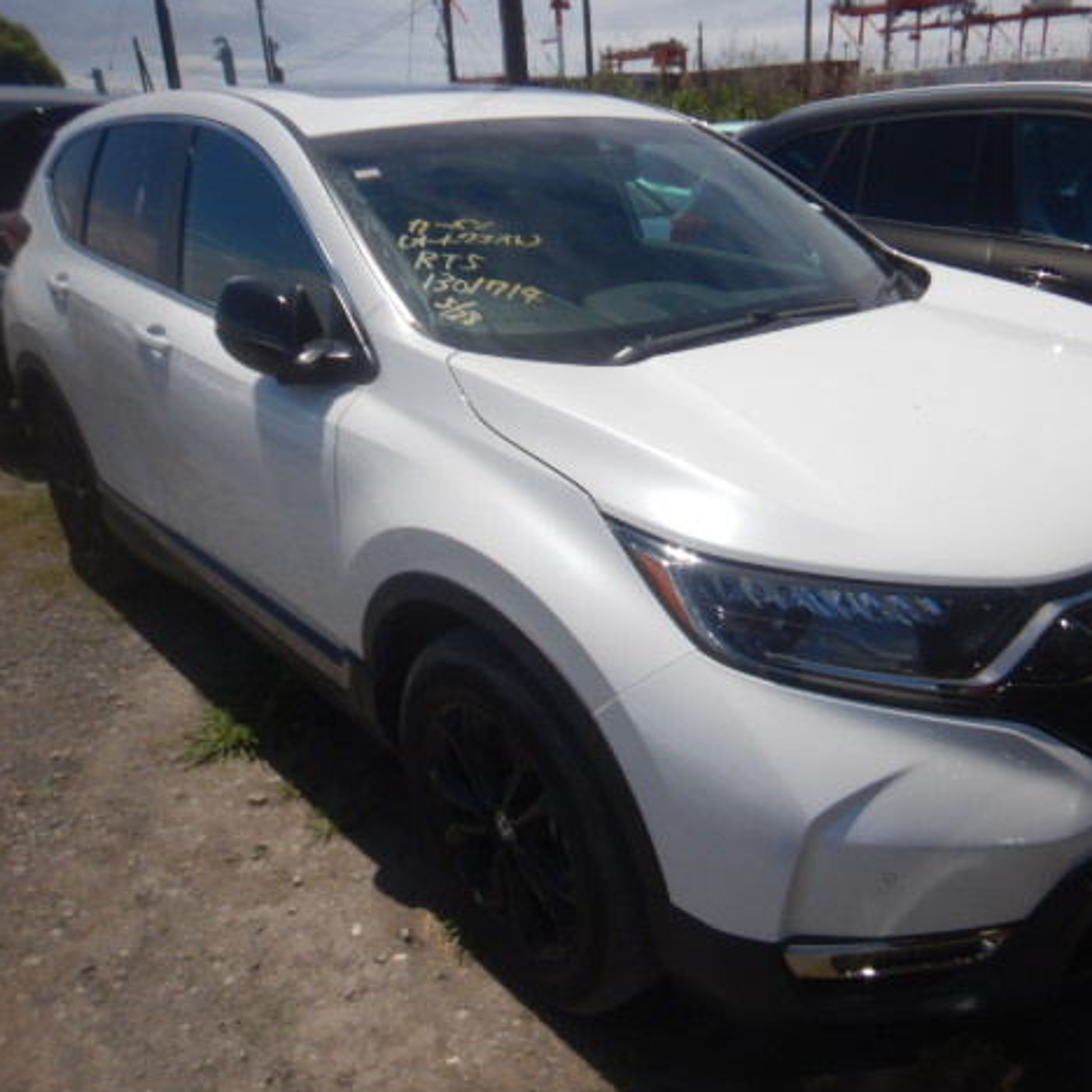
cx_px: 688
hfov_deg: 54.9
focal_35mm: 29
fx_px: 1035
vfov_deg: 55.6
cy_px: 537
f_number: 2.8
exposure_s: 1/1000
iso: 125
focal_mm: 4.3
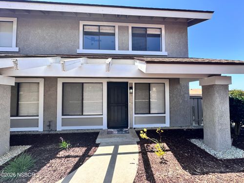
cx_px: 122
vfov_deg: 85.7
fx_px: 99
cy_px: 92
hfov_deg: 102.1
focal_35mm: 14
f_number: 2.2
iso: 40
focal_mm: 2.22
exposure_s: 1/556
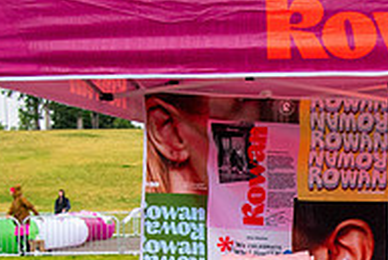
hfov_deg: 25.2
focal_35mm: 77
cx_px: 376
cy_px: 275
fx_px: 830
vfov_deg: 17.2
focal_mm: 24
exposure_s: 1/400
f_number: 4
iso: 2500
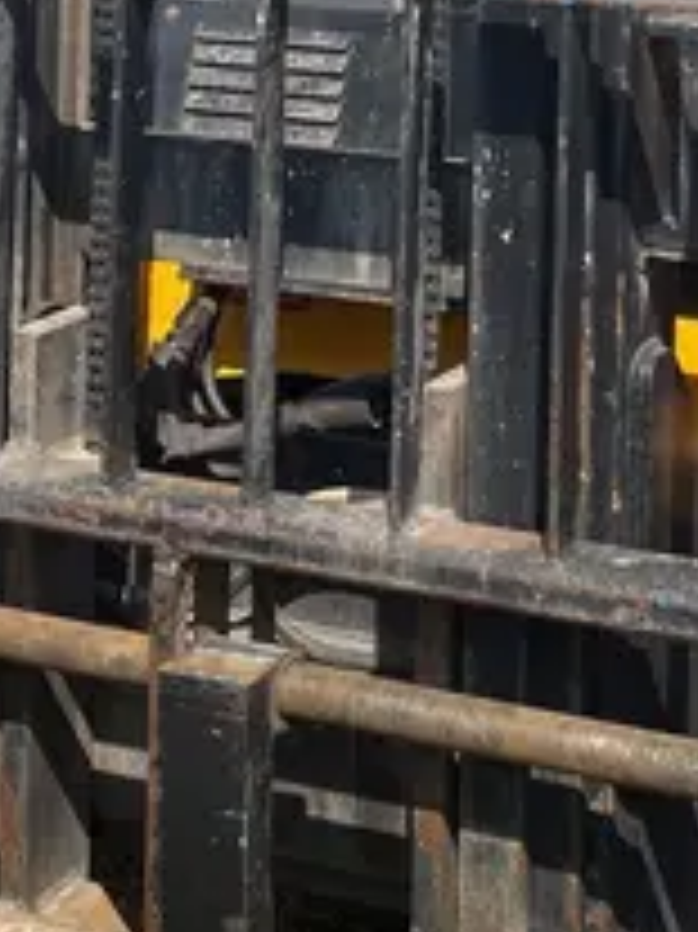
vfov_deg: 19.6
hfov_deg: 16.0
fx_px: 2476
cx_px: 468
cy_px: -286
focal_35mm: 92
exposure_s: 1/2410
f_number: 1.6
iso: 50
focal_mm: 5.1
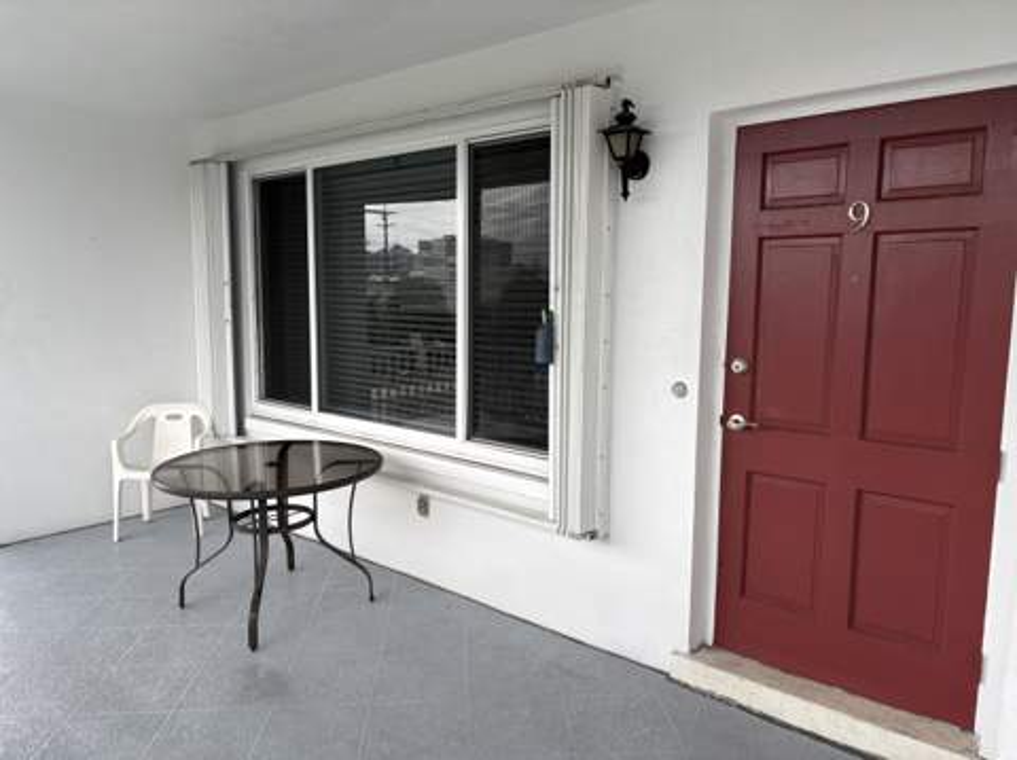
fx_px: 763
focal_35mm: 26
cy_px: 380
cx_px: 508
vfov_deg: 53.0
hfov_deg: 67.4
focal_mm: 5.96
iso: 100
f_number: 1.6
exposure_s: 1/121
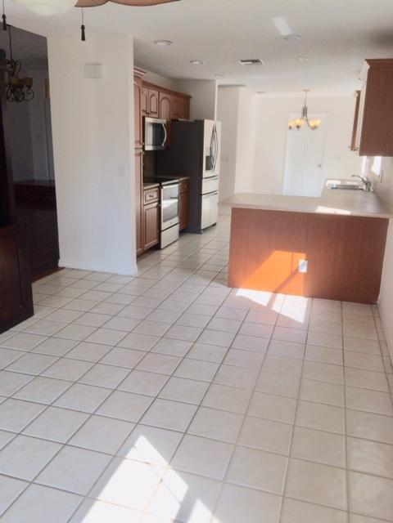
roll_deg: -0.7
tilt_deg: -16.0
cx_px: 196
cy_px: 262
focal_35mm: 29
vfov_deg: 61.7
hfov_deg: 48.2
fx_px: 439
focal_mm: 4.15
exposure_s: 1/471
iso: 32
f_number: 2.2
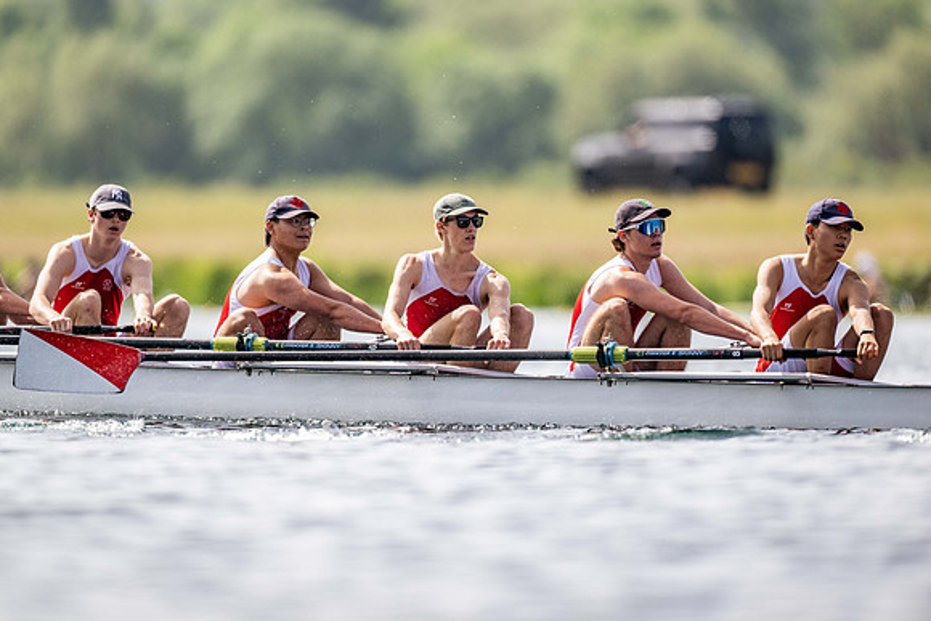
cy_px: 310
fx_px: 15520
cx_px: 466
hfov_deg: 3.4
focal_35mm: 600
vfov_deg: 2.3
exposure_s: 1/2500
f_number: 4
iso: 180
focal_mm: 600
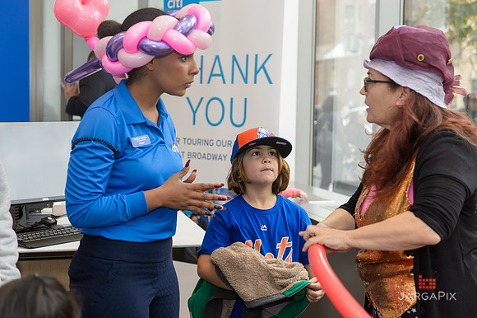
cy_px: 159
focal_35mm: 58
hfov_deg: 34.5
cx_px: 238
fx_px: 768
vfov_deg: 23.4
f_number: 3.5
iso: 640
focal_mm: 58
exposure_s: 1/160
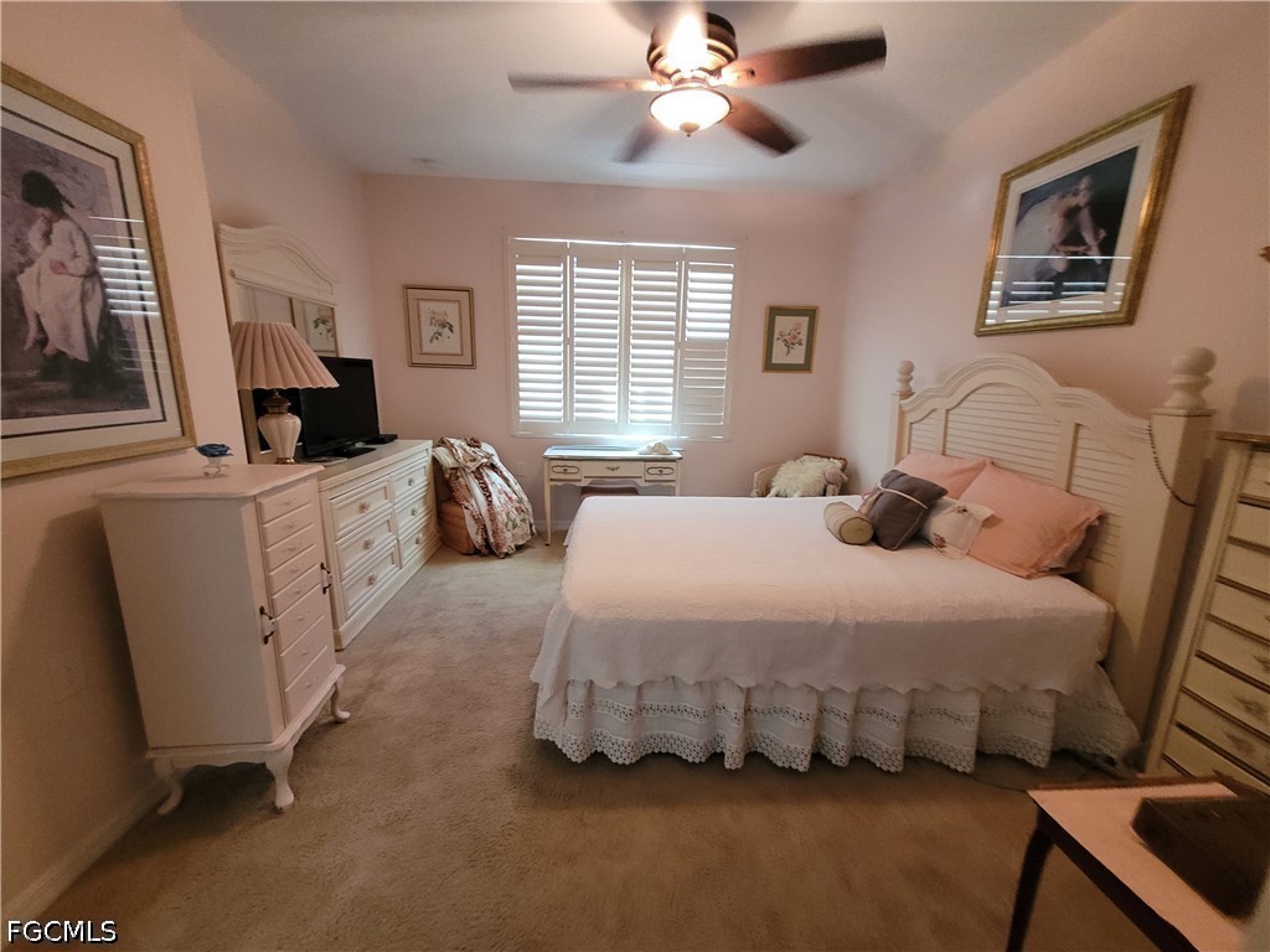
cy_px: 476
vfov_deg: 89.9
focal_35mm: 13
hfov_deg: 106.2
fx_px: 477
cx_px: 635
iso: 400
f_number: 2.2
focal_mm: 1.74
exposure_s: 1/30
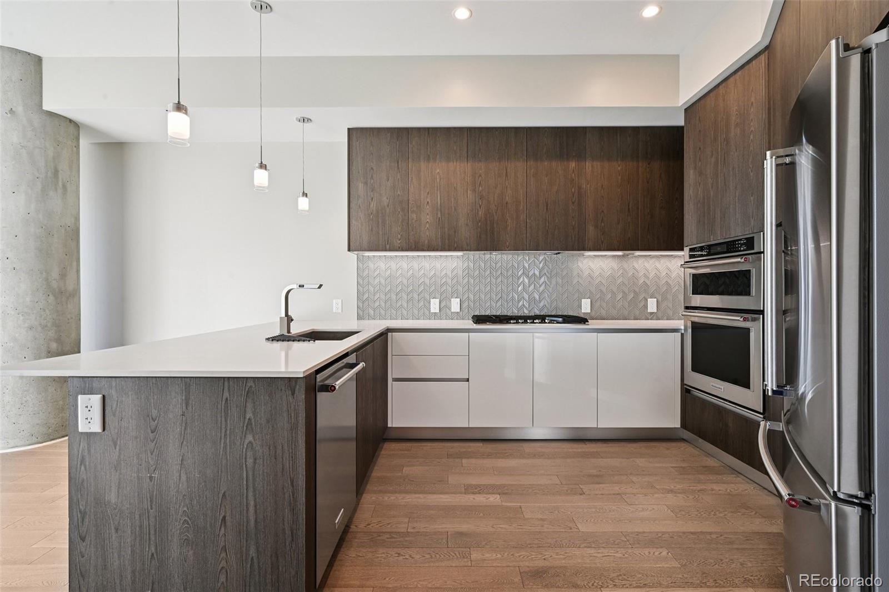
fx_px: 395
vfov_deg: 73.7
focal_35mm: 16
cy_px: 296
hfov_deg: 96.7
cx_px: 444
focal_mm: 16
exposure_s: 1/25
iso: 400
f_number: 10
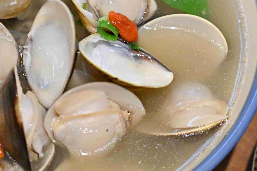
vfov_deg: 6.5
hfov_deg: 9.8
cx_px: 40
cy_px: 59
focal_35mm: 210
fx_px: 1500
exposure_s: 1/200
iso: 3200
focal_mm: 50
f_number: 3.2
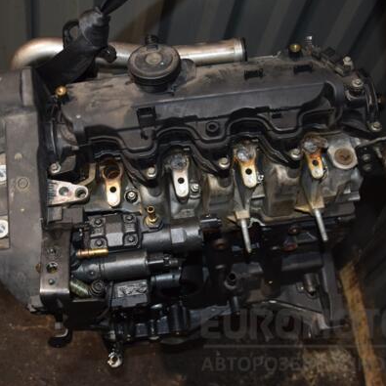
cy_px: 193
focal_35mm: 41
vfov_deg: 41.3
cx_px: 183
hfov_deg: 41.2
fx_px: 513
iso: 800
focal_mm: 21
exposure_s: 1/60
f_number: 5
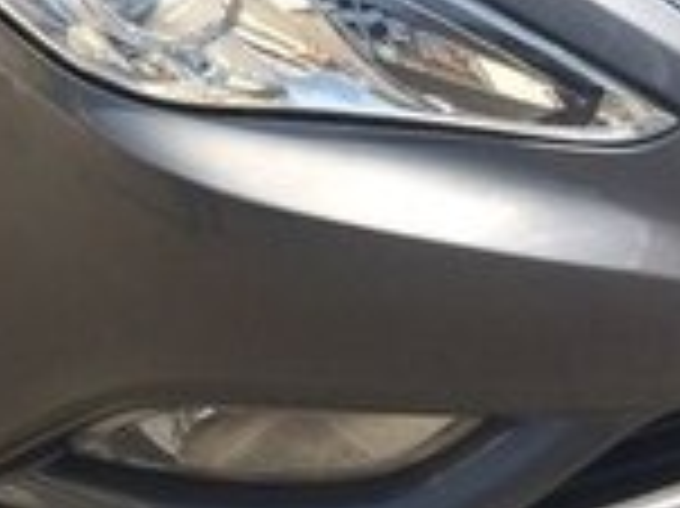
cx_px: -158
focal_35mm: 127
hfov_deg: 15.0
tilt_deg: -17.5
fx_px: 2493
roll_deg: +0.4
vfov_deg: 11.3
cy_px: -223
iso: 32
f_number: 2.2
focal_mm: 4.15
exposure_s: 1/1580
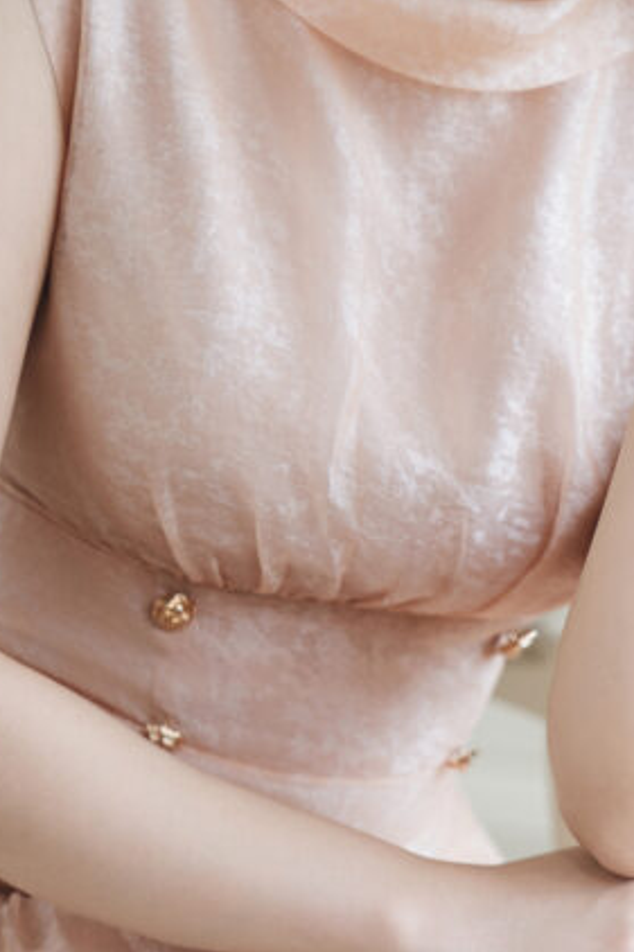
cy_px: 288
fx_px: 3860
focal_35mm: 146
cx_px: 226
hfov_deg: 9.4
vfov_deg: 14.0
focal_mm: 62
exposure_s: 1/200
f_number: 2.8
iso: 250
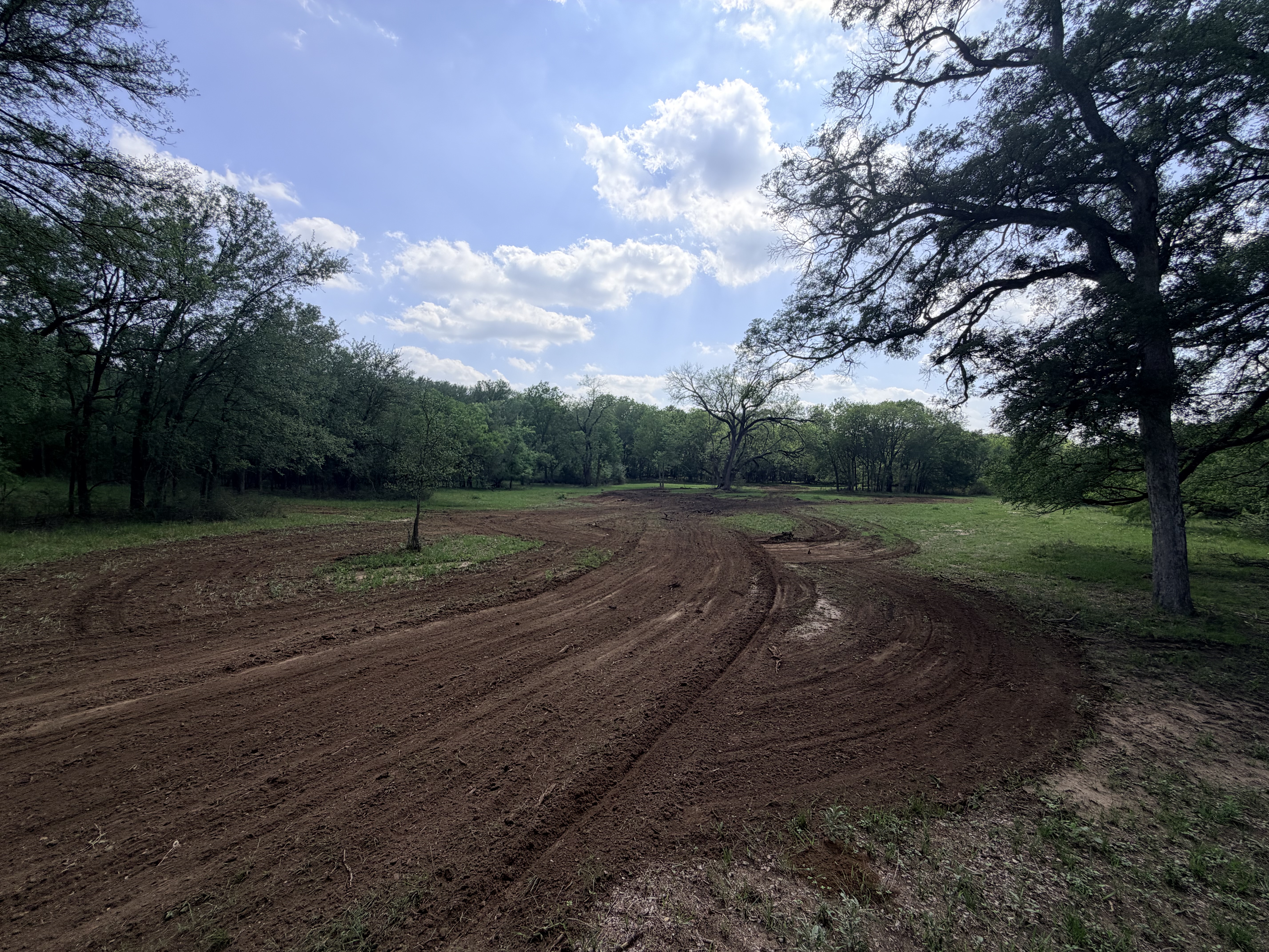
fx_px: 513
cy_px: 476
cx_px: 634
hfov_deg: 102.1
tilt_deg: -2.2
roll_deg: -1.6
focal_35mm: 14
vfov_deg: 85.7
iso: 20
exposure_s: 1/1235
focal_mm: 2.22
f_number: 2.2
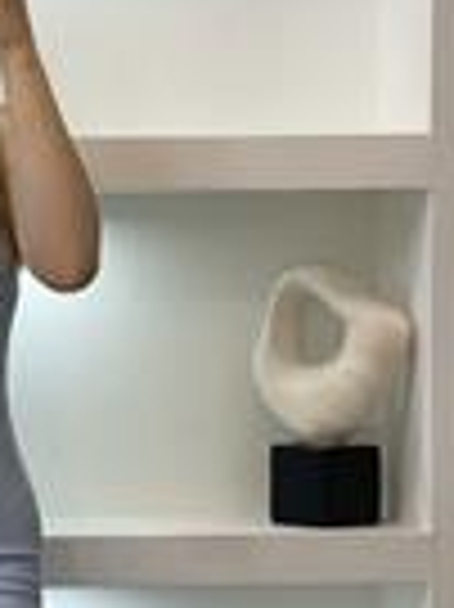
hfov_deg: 9.2
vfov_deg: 12.3
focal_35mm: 159
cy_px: 619
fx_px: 2785
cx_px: -63
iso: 64
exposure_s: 1/100
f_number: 2
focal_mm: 6
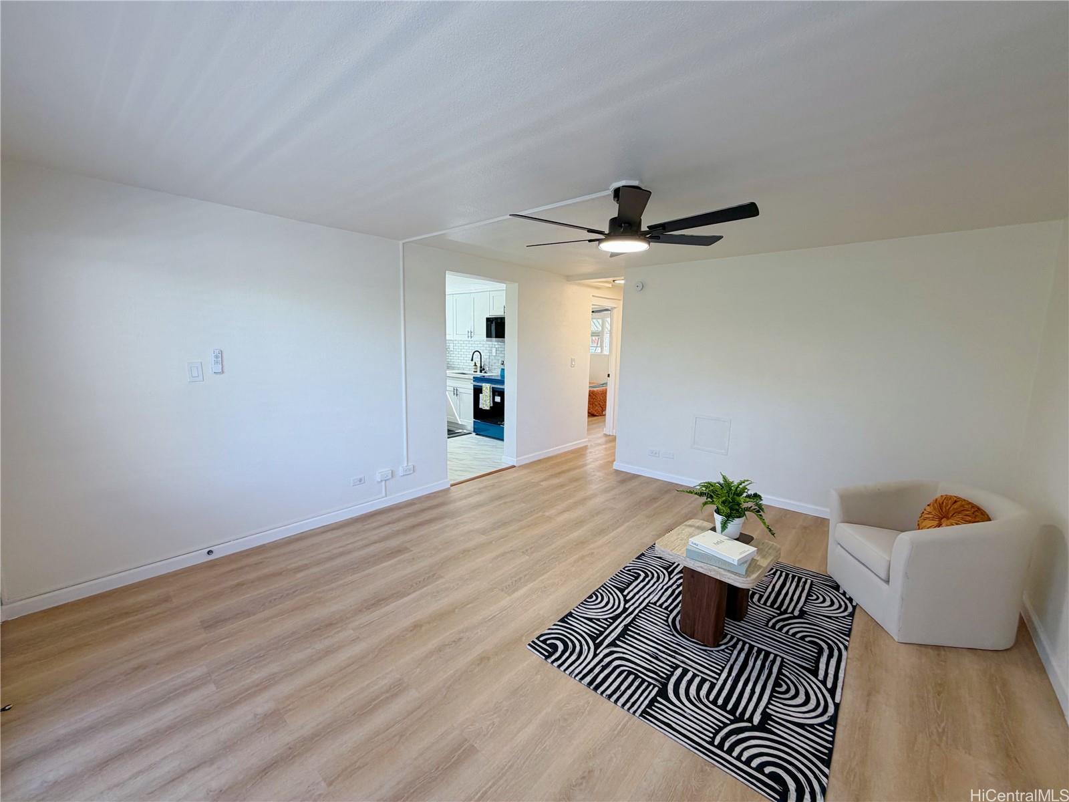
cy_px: 401
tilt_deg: -9.3
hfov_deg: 102.1
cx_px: 534
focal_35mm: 14
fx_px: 432
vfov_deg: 85.7
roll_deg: -1.1
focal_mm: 2.22
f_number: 2.2
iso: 125
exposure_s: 1/120
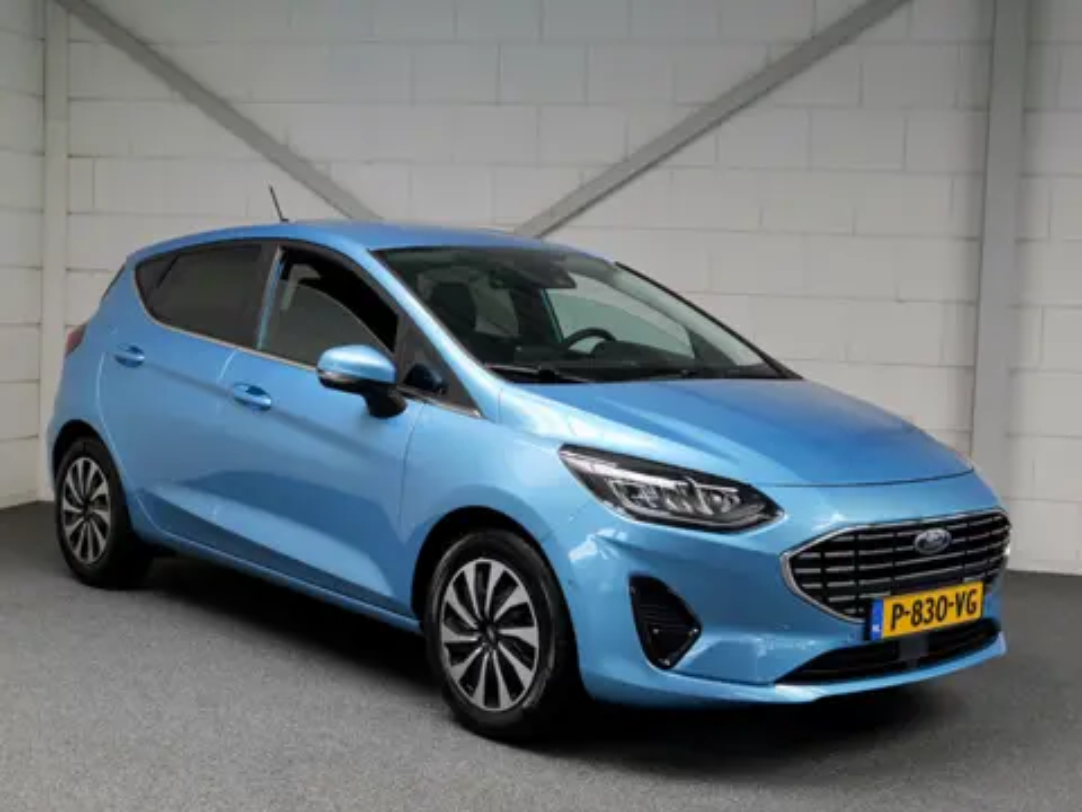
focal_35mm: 48
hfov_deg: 39.7
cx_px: 541
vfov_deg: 30.3
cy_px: 406
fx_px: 1500
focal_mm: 21.8
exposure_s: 1/60
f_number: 3.2
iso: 320
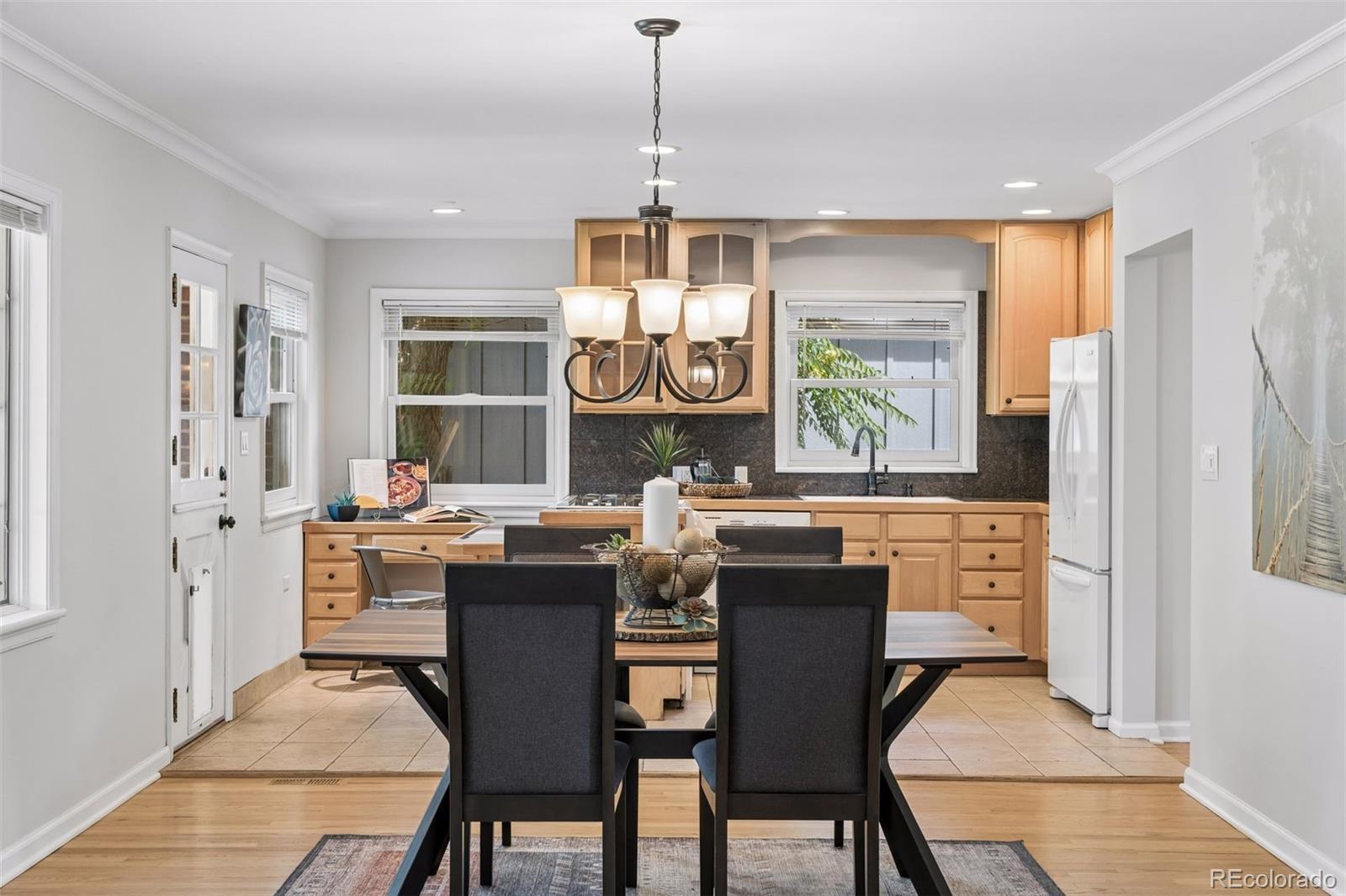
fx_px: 1645
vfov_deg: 30.5
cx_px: 673
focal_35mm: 44
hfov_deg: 44.5
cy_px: 448
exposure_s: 1/10
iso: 400
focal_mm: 44
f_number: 9
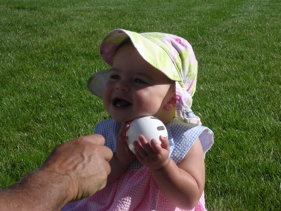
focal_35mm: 115
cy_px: 106
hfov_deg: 17.1
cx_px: 140
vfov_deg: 12.9
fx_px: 934
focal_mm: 17.4
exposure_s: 1/537
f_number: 4.9
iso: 100
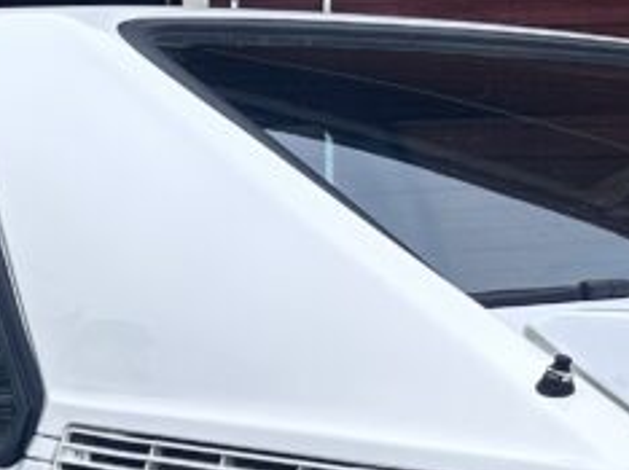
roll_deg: +0.4
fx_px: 2069
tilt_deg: -10.4
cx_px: 355
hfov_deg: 17.3
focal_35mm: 114
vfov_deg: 12.6
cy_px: 610
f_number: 1.5
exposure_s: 1/3257
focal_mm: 5.7
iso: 50
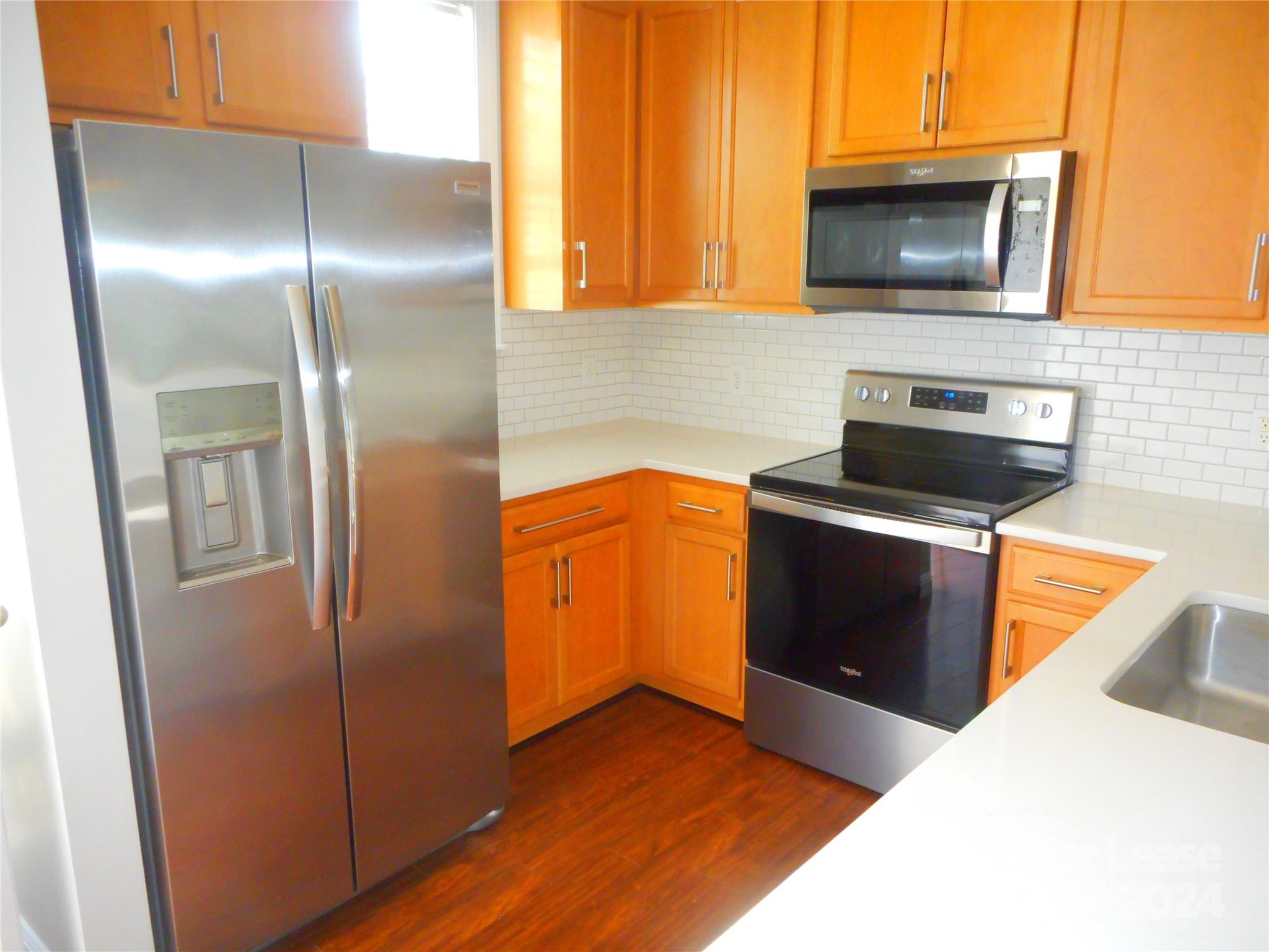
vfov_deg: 54.9
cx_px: 634
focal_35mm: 25
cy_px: 476
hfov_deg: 69.4
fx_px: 916
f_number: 3.7
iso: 320
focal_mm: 4.5
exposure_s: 1/25
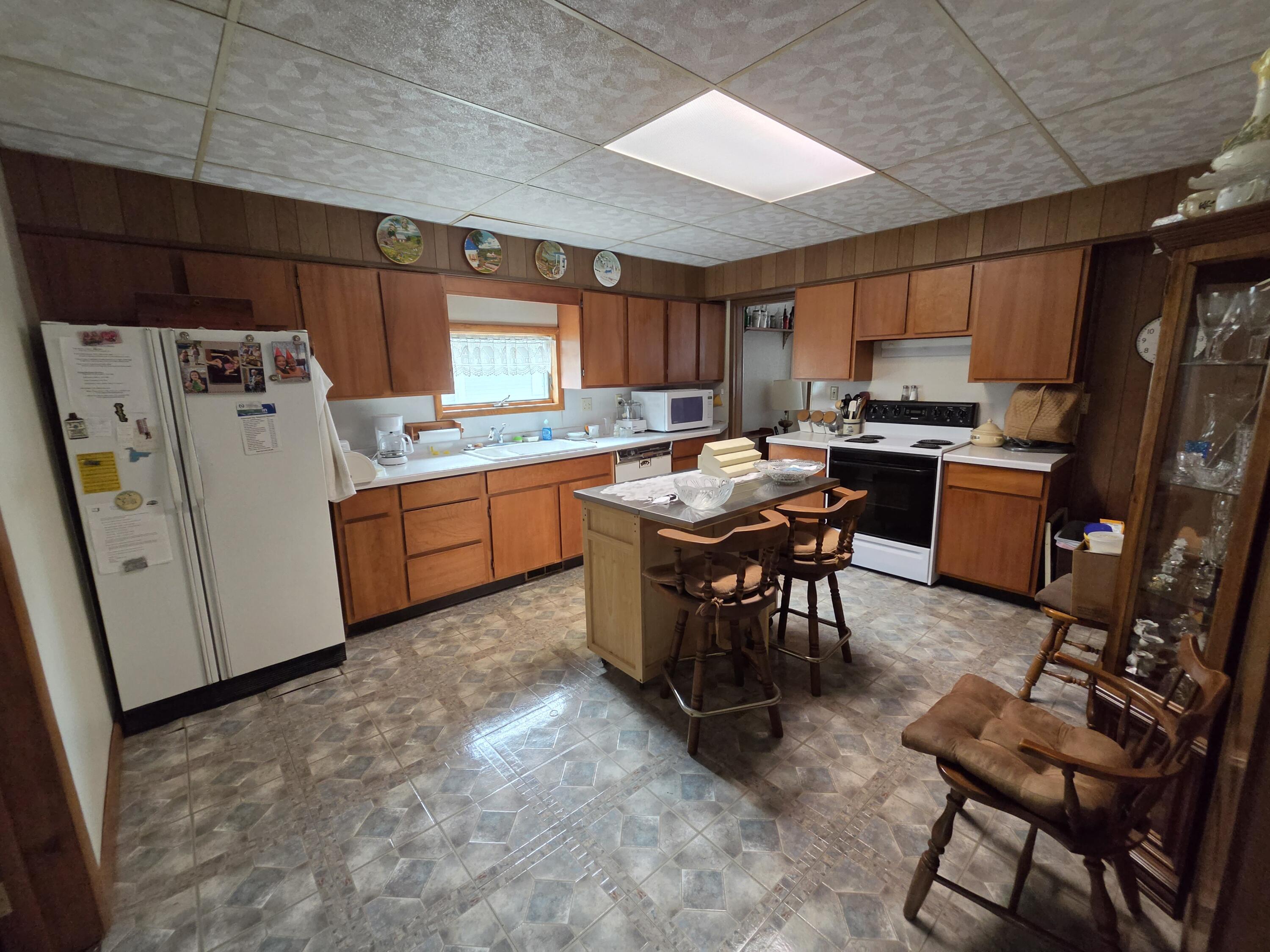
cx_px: 635
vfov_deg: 89.9
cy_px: 476
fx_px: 477
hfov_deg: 106.2
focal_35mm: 13
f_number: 2.2
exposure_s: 1/60
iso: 500
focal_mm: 2.2
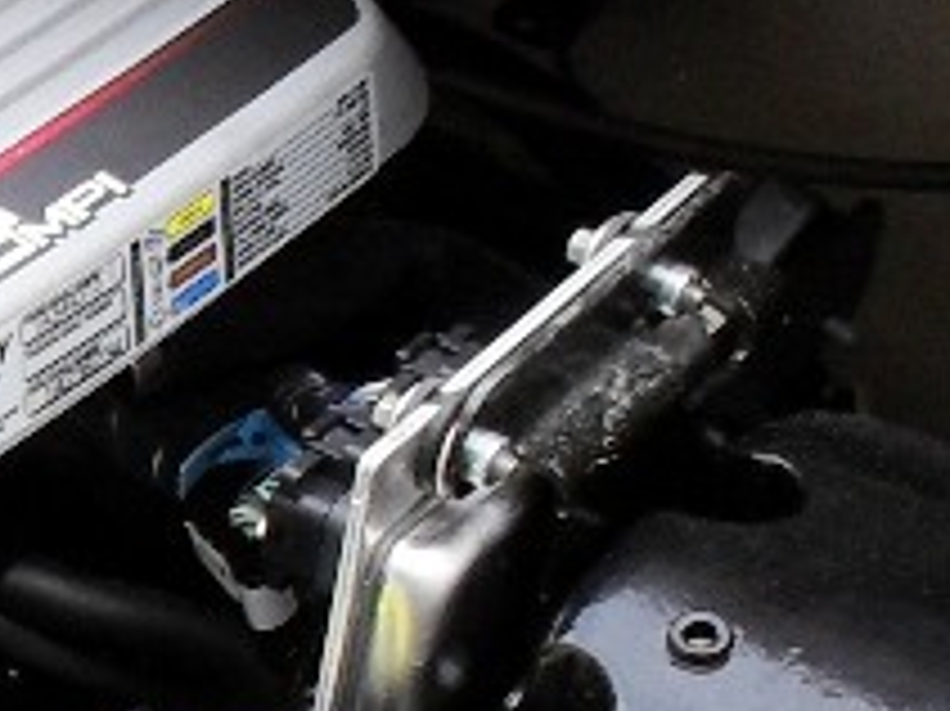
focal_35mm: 170
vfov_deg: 8.4
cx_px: -374
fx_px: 4663
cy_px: 1269
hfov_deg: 11.3
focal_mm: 6.3
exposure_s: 1/60
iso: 100
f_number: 3.2
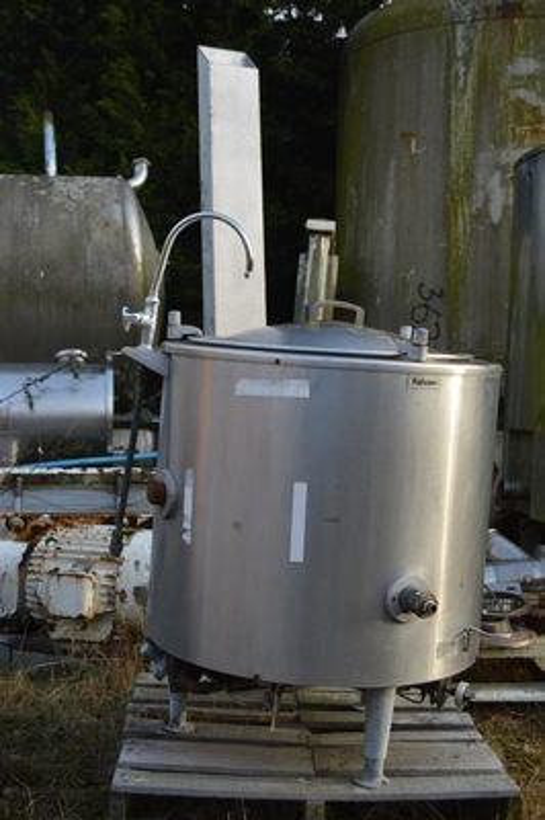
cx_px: 272
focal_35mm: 48
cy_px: 410
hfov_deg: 28.0
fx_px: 1092
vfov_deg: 41.1
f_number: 5.6
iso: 100
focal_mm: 32
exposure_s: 1/125
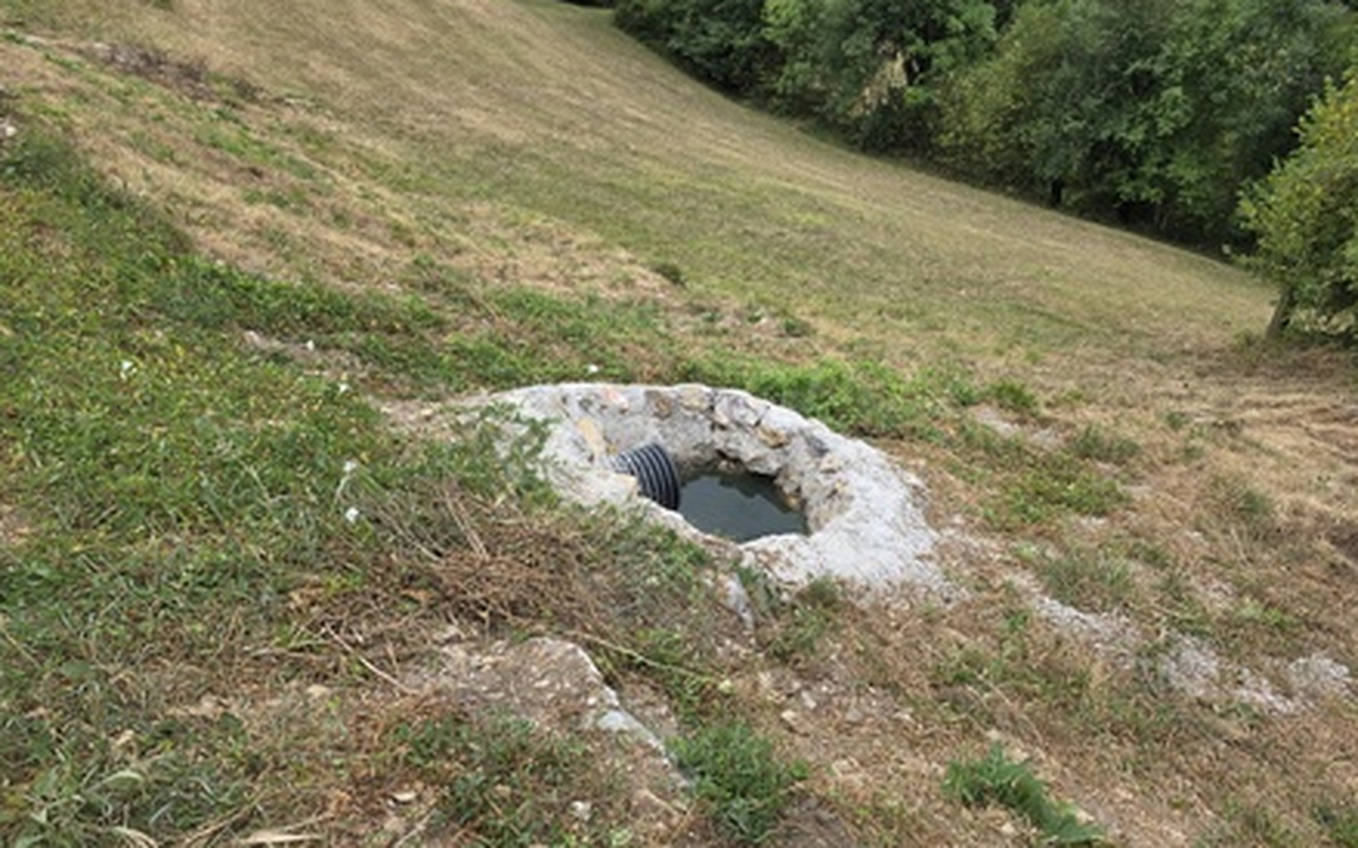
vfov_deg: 49.2
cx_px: 690
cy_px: 439
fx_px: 925
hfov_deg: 72.6
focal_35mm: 25
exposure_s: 1/359
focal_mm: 6.3
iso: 25
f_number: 1.7
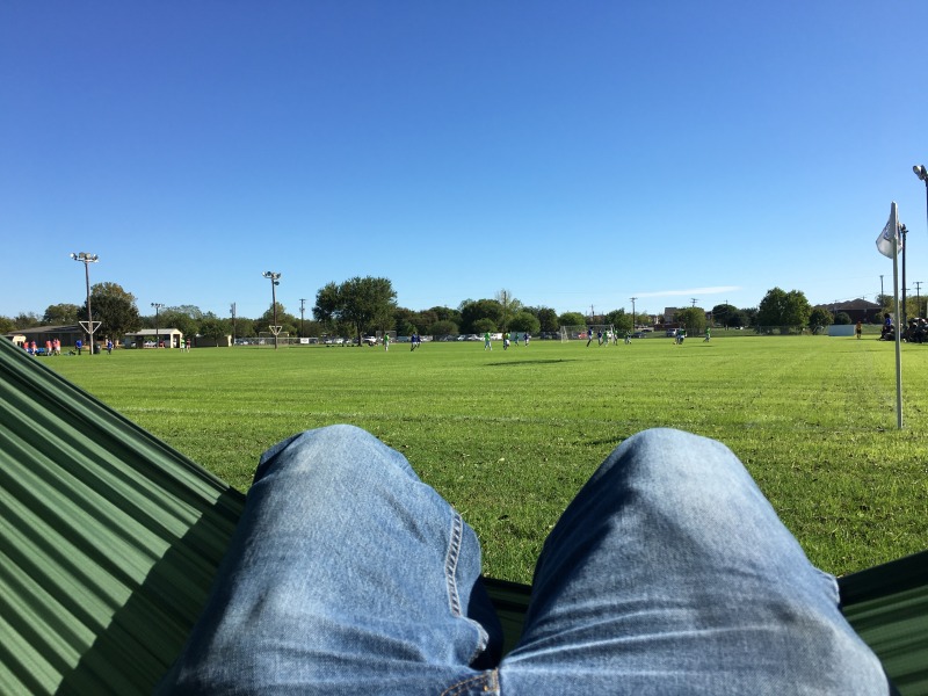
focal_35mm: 29
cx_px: 464
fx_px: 777
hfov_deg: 61.7
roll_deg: +1.5
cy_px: 348
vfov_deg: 48.2
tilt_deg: -0.4
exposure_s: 1/1603
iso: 25
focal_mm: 4.15
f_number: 2.2
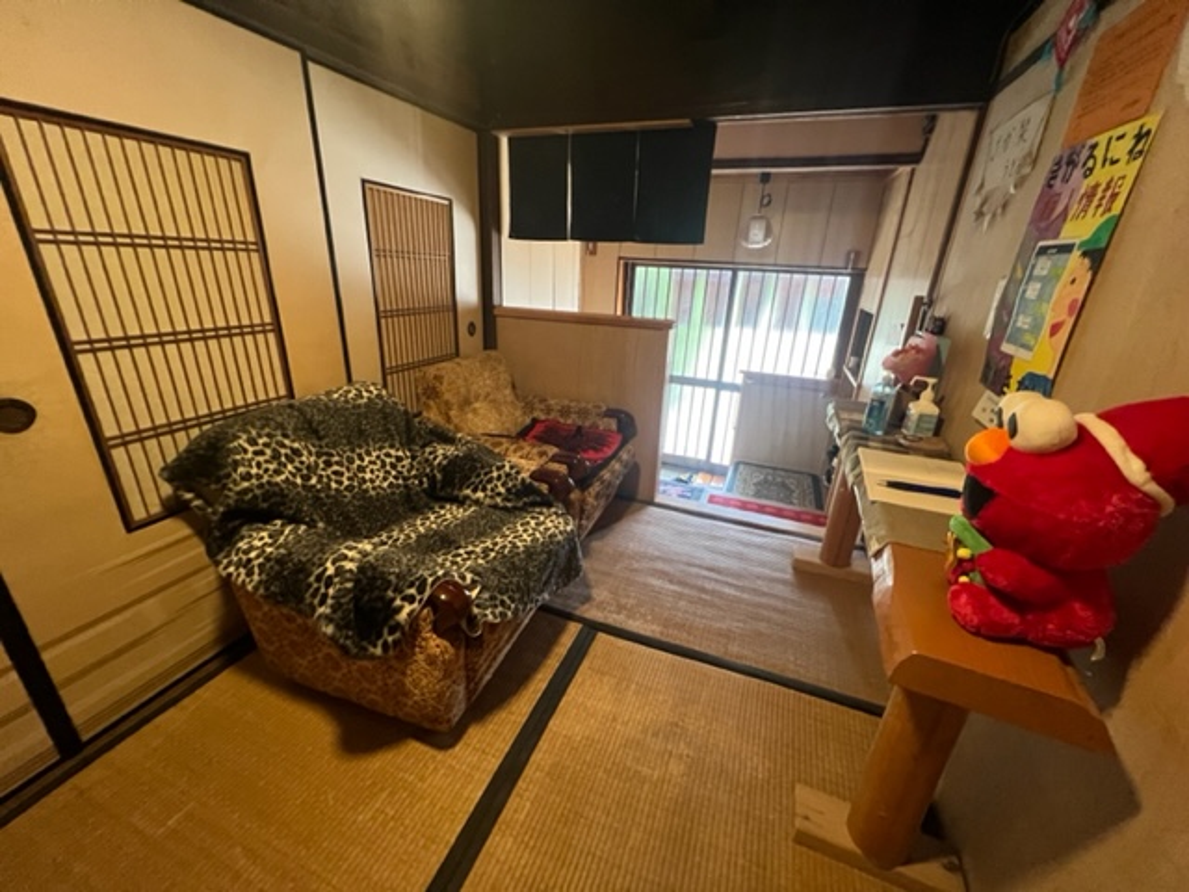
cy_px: 446
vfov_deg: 89.9
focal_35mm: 13
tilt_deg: -21.6
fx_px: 447
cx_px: 594
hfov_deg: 106.2
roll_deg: -2.3
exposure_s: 1/60
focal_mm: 1.57
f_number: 1.8
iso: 500
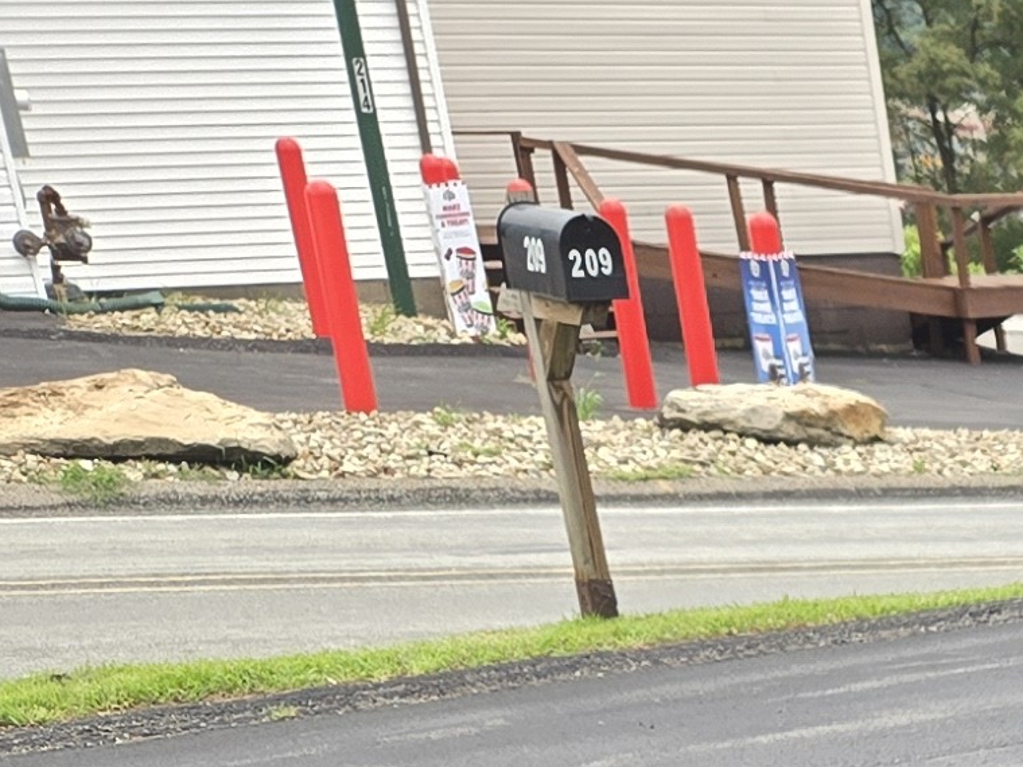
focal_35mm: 121
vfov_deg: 10.6
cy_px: 1800
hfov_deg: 13.4
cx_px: 2193
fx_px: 3576
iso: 25
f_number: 1.8
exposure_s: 1/180
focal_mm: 5.4
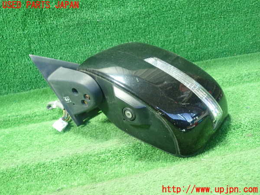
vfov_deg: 46.8
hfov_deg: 60.0
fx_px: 225
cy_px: 98
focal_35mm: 30
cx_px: 130
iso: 800
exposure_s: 1/80
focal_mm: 5.5
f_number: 2.3
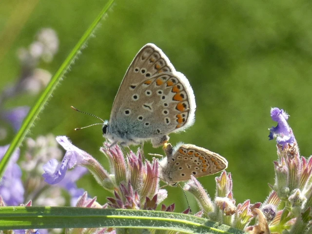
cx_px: 156
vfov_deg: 9.1
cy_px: 117
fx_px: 1478
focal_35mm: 164
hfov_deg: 12.0
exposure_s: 1/80
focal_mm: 29.5
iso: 100
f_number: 5.4
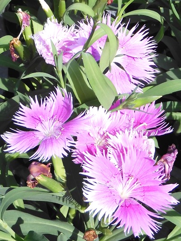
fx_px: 167
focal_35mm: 24
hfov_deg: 56.9
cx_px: 90
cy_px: 120
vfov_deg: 71.6
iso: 100
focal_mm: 4.3
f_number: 3.4
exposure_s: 1/800
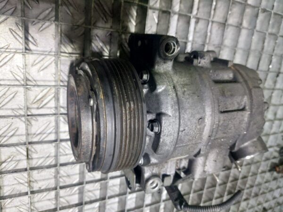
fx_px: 204
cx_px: 142
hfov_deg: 69.4
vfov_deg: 54.9
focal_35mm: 25
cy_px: 106
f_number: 1.8
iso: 320
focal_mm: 5.23
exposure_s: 1/50
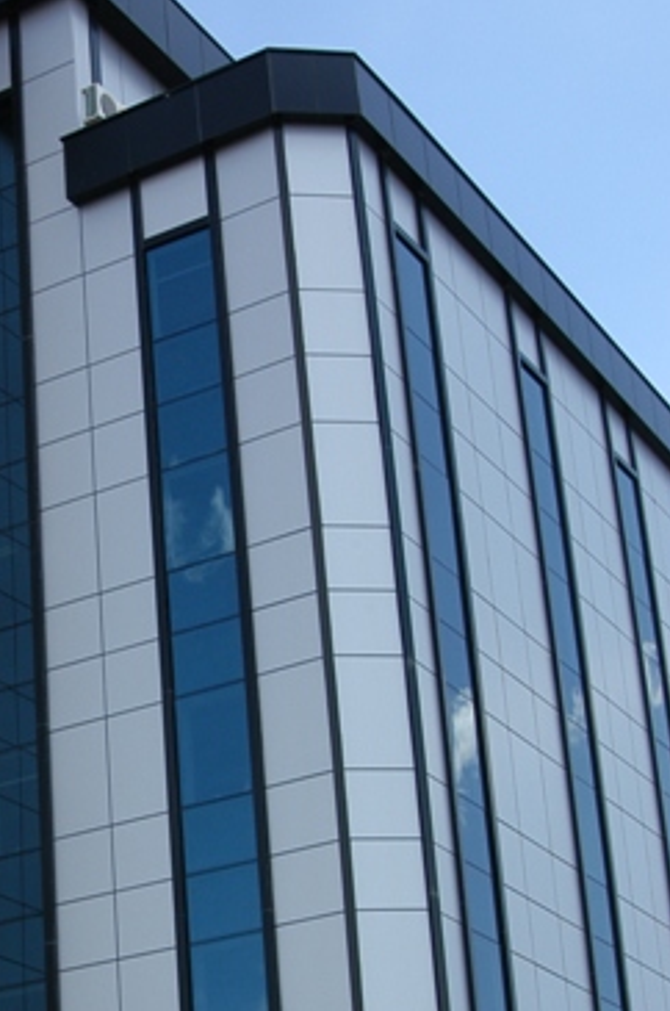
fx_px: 2214
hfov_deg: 16.8
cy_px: 773
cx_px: -30
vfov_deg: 25.4
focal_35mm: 79
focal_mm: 24
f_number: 10
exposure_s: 1/125
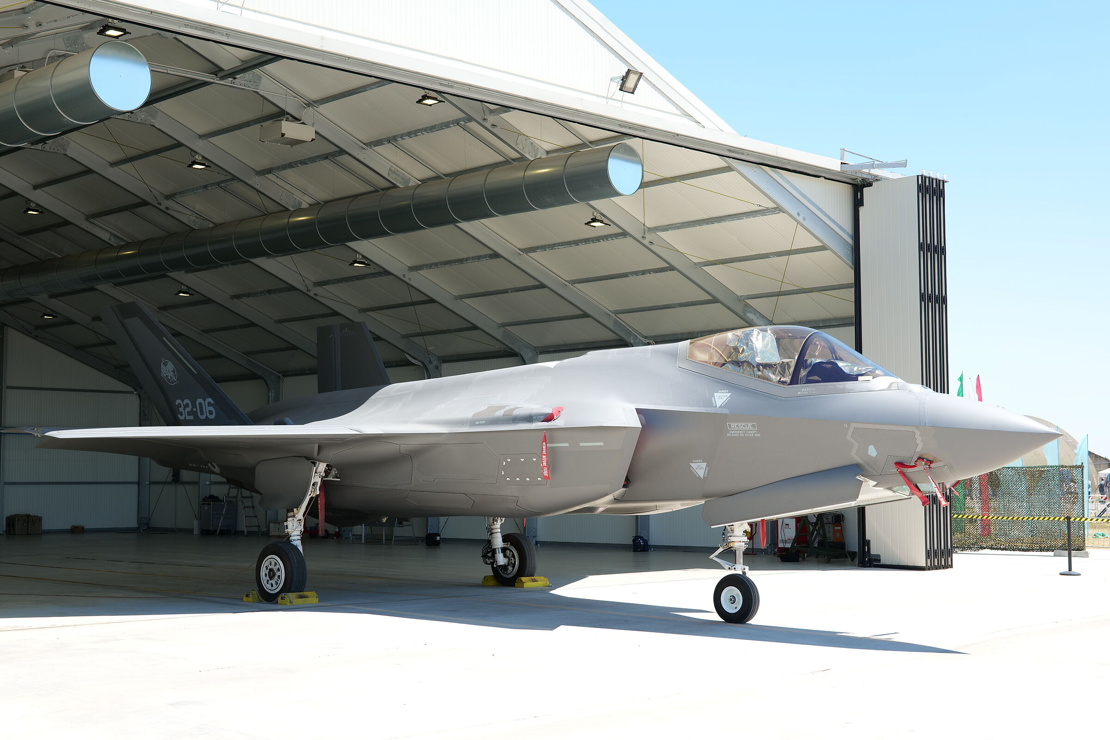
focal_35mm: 50
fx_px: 1542
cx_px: 555
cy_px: 370
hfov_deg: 39.6
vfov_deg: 27.0
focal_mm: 50
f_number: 6.3
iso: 100
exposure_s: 1/125
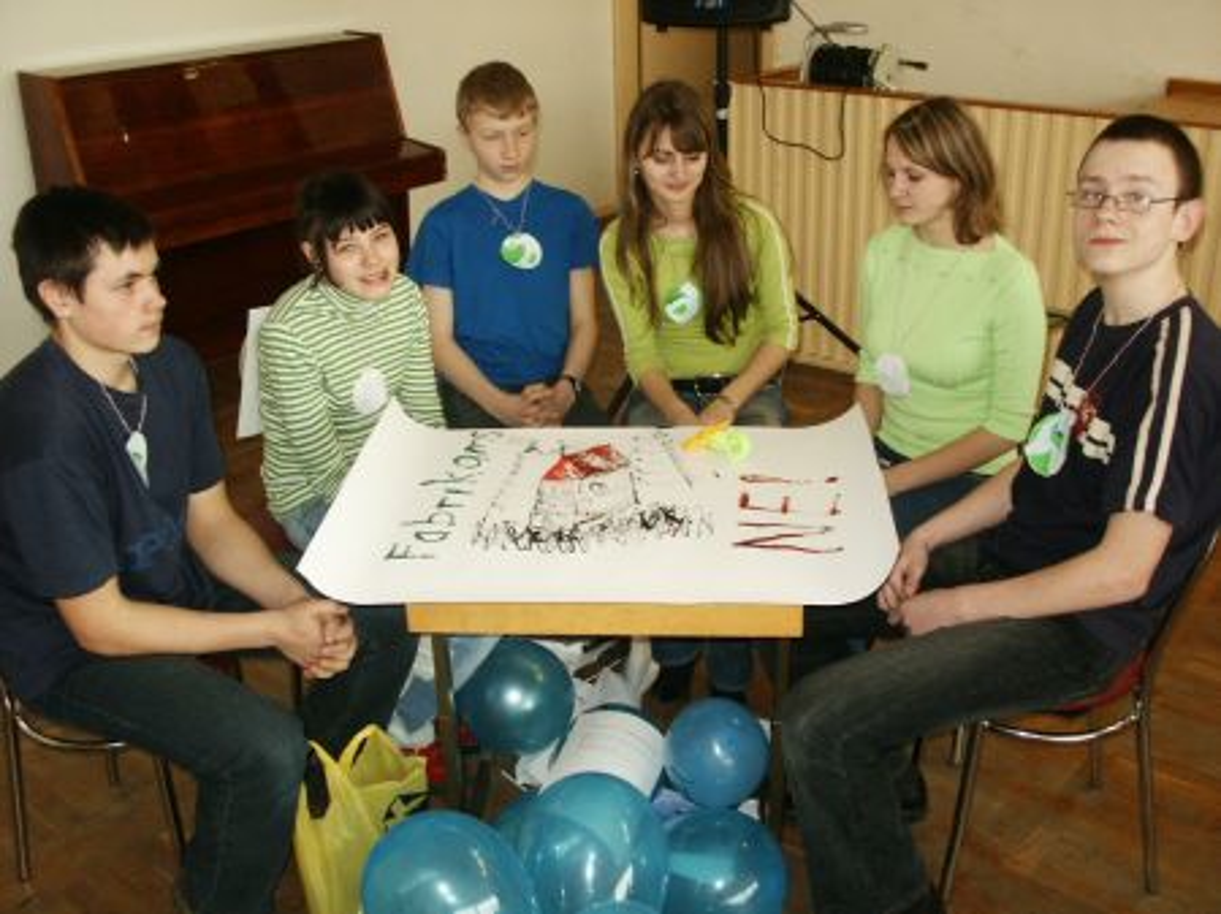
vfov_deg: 40.7
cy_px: 457
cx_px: 610
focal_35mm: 35
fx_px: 1234
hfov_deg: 52.7
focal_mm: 7.2
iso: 200
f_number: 3
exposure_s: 1/45
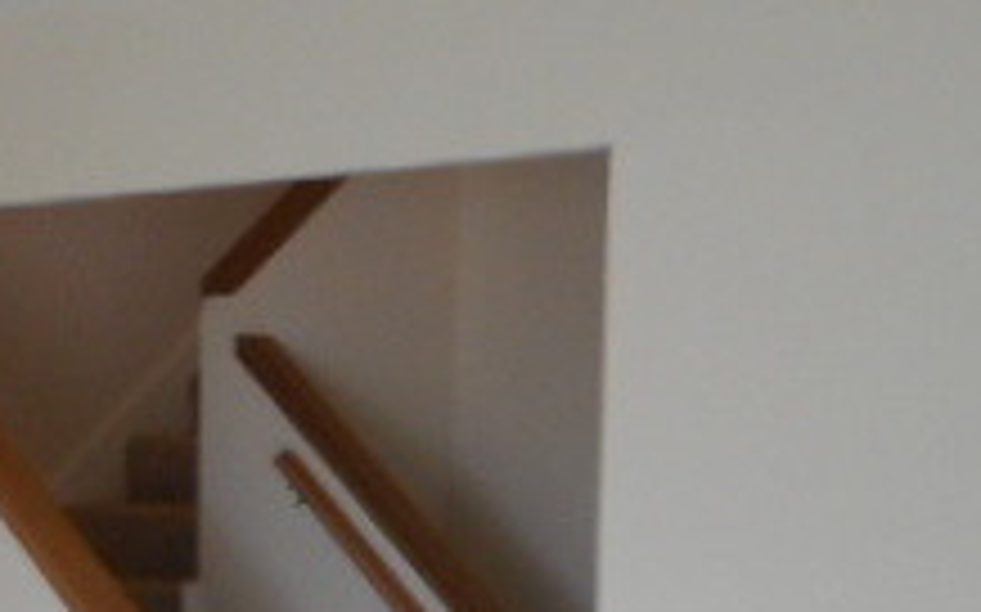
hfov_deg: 17.9
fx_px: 2832
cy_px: 706
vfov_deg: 12.1
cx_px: -414
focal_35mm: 106
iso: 250
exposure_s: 1/30
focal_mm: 6
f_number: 4.2
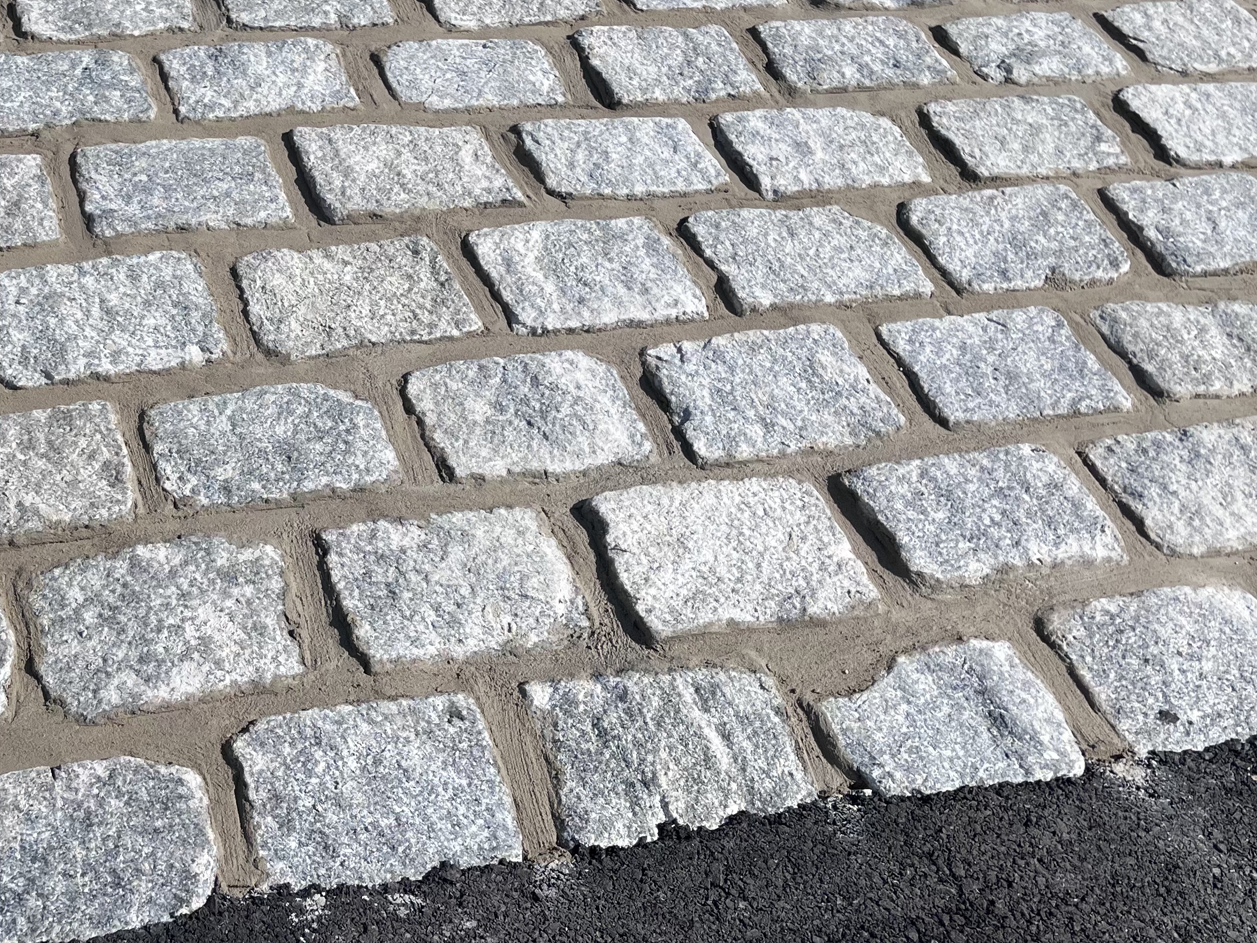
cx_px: 277
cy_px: 336
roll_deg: -5.8
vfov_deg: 30.1
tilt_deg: -42.4
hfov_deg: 38.4
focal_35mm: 48
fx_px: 1743
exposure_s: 1/5556
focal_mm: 5.1
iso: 50
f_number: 1.6
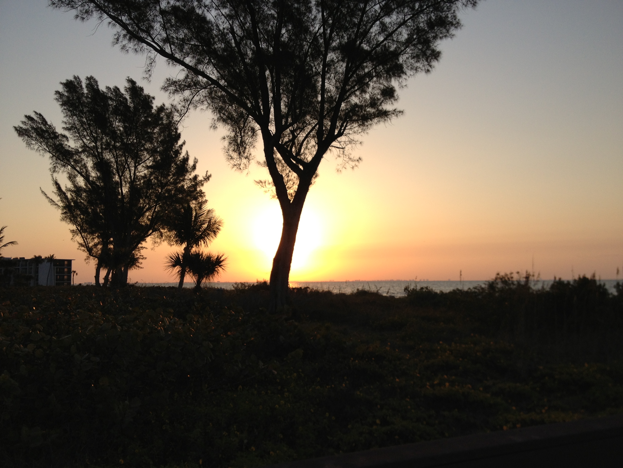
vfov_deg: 40.7
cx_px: 312
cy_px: 234
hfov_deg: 52.6
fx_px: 630
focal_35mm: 35
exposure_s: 1/1022
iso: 50
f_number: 2.4
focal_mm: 4.28
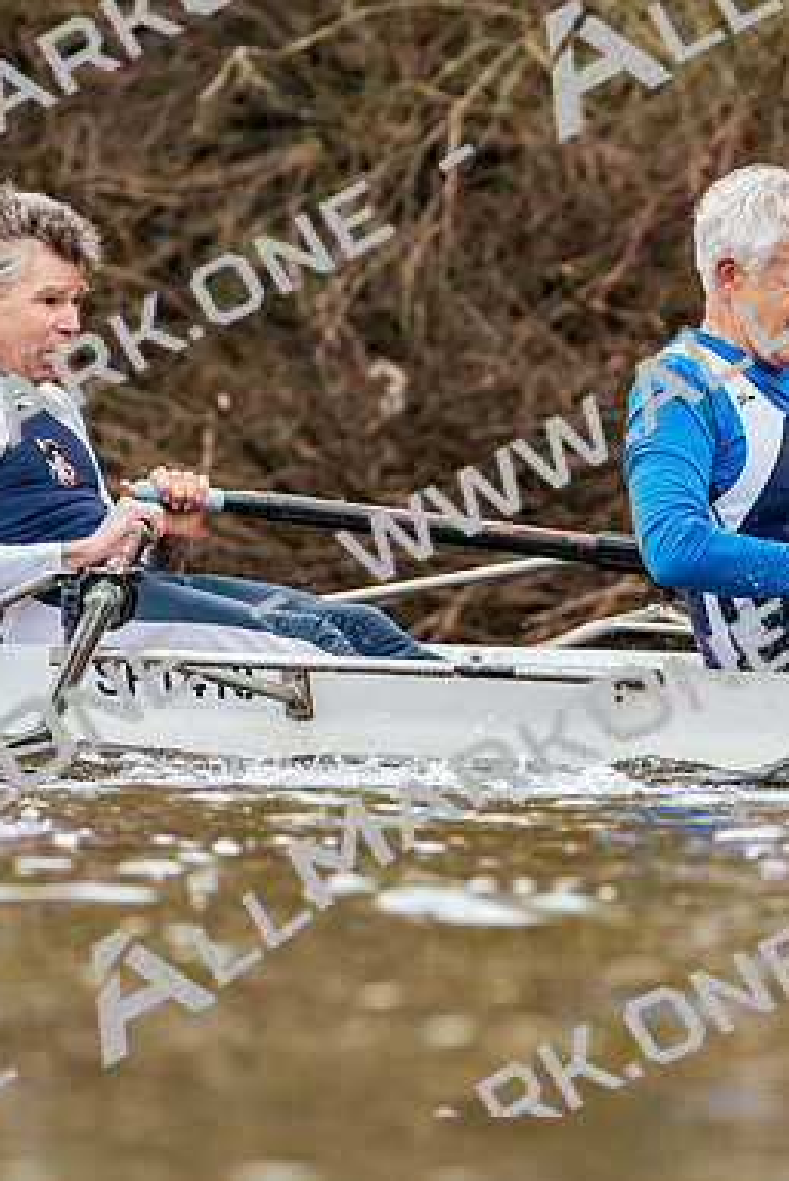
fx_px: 17472
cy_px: 590
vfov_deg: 3.9
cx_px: 715
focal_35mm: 532
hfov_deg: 2.6
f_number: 6.3
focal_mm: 353
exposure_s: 1/2000
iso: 2000
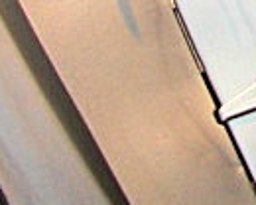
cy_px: -158
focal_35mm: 173
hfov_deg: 9.9
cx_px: 597
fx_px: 1311
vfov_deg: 8.6
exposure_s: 1/100
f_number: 2.8
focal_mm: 6.3
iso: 100
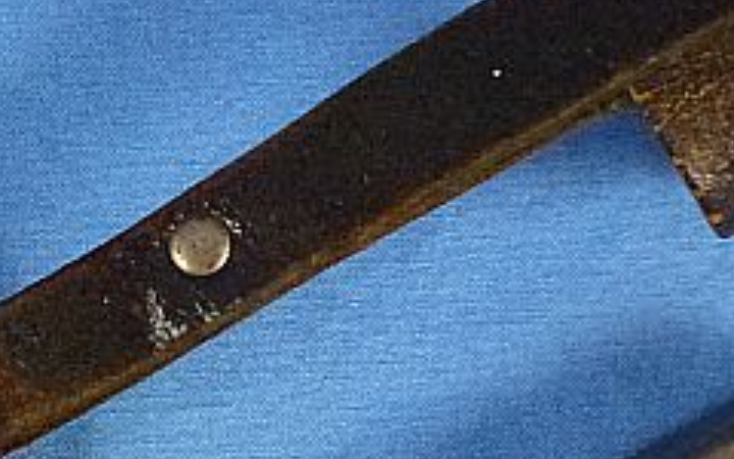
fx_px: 2901
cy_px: 676
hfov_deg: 14.0
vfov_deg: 8.8
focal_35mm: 145
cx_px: -171
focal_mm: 7.4
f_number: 3.9
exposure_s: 1/160
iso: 640
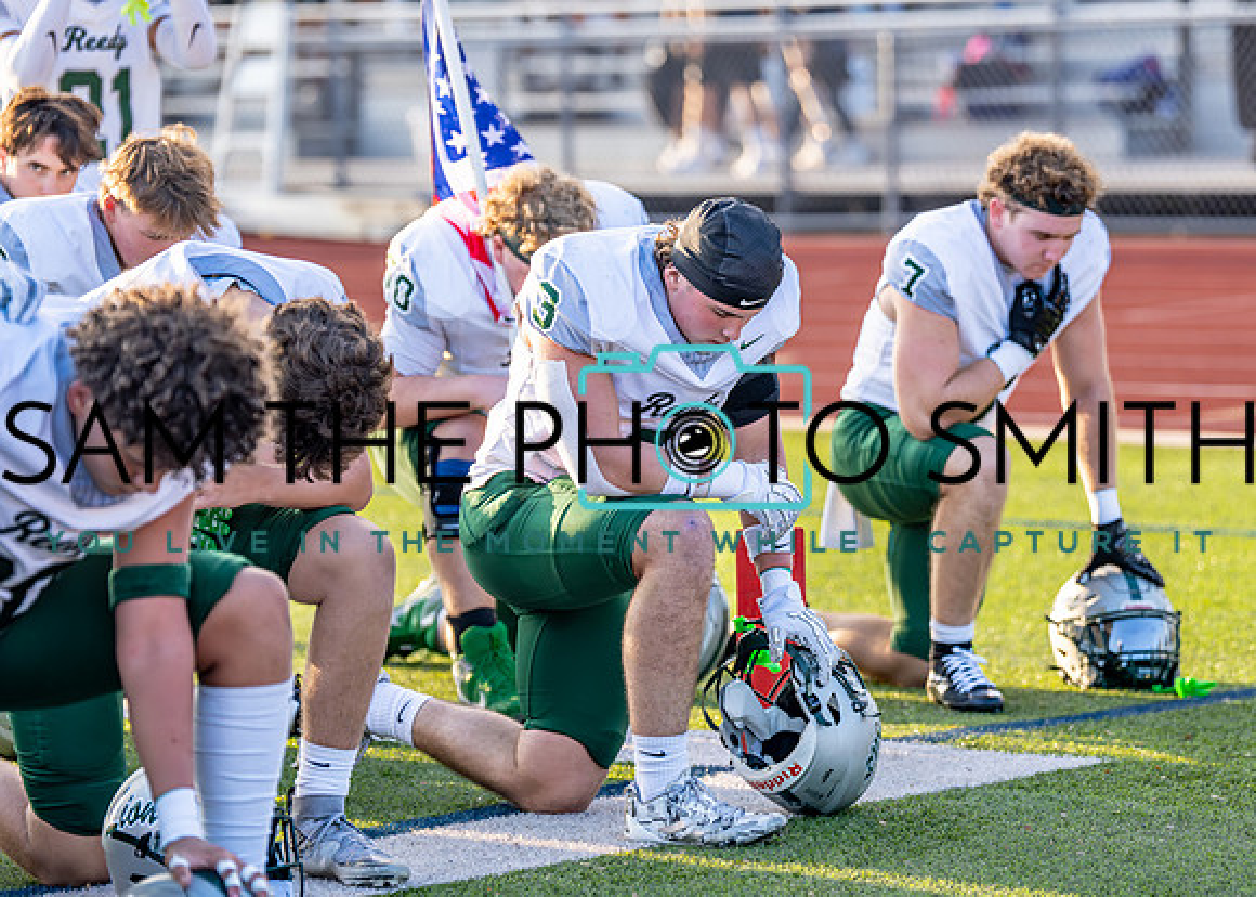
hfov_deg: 12.9
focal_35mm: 156
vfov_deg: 9.2
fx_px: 5558
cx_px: 673
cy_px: 421
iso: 320
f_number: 2.8
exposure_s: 1/1600
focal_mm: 129
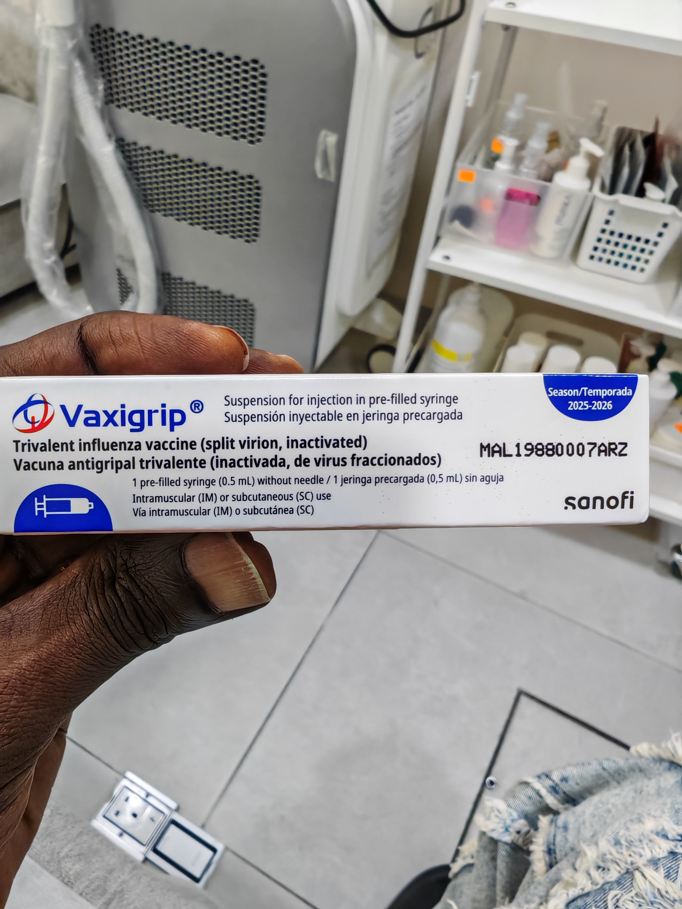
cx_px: 341
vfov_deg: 65.3
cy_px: 454
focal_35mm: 27
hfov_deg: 51.4
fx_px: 709
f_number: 2.2
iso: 200
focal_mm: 1.96
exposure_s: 1/50
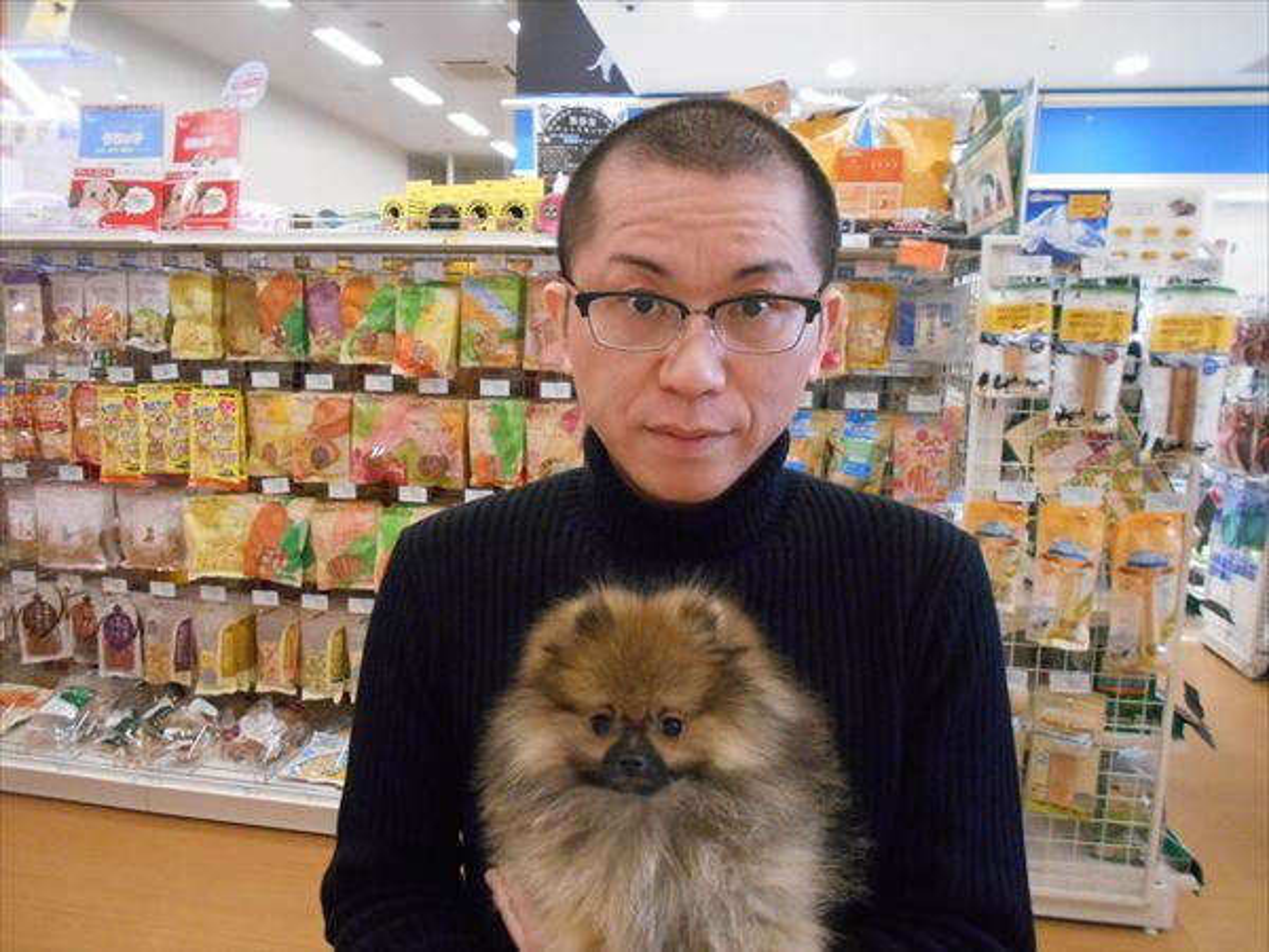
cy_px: 476
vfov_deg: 53.1
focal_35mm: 26
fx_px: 953
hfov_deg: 67.3
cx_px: 634
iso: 800
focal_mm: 4.6
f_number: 3.2
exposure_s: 1/80
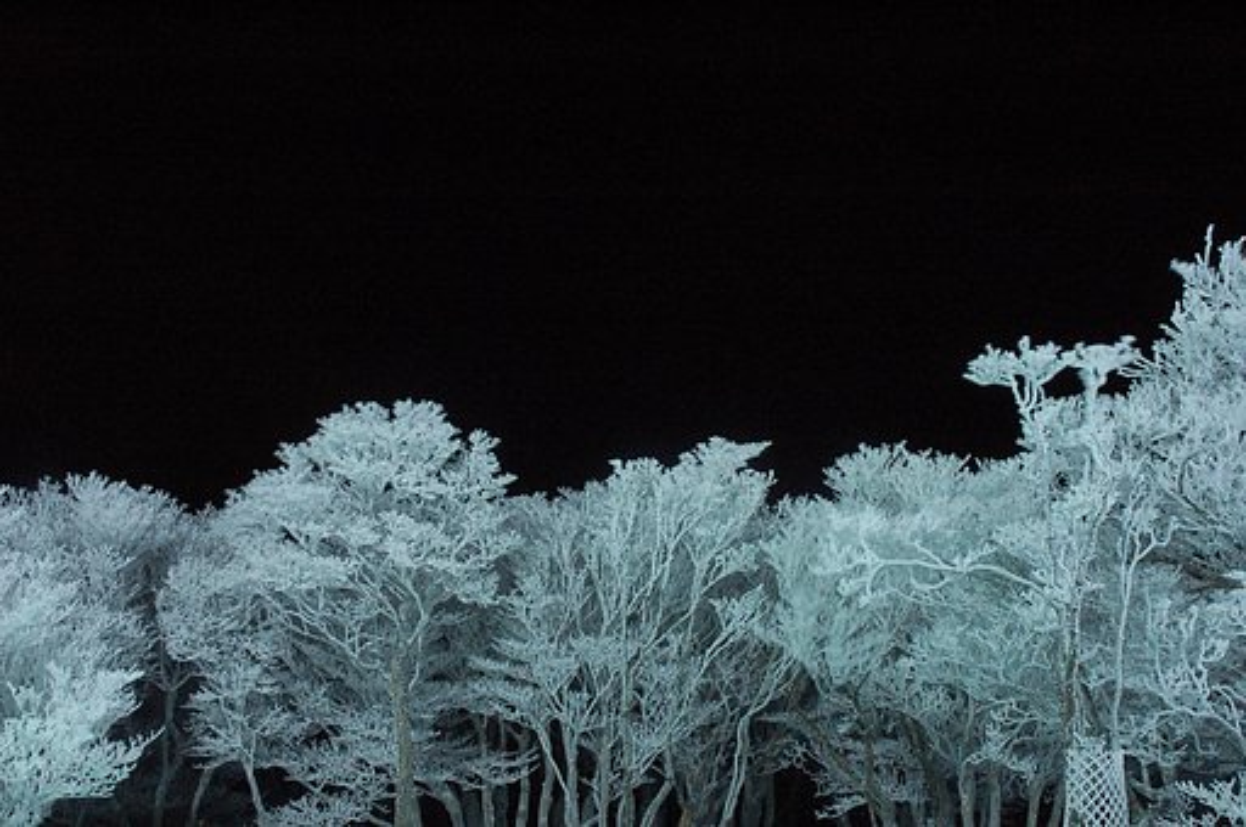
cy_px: 414
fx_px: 1244
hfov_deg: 53.2
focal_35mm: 36
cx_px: 623
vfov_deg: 36.8
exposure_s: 1.5
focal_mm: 24
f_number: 16
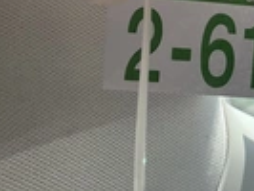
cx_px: 311
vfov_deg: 16.8
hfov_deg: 20.9
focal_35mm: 87
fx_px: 639
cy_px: 32
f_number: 1.8
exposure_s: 1/700
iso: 25
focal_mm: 3
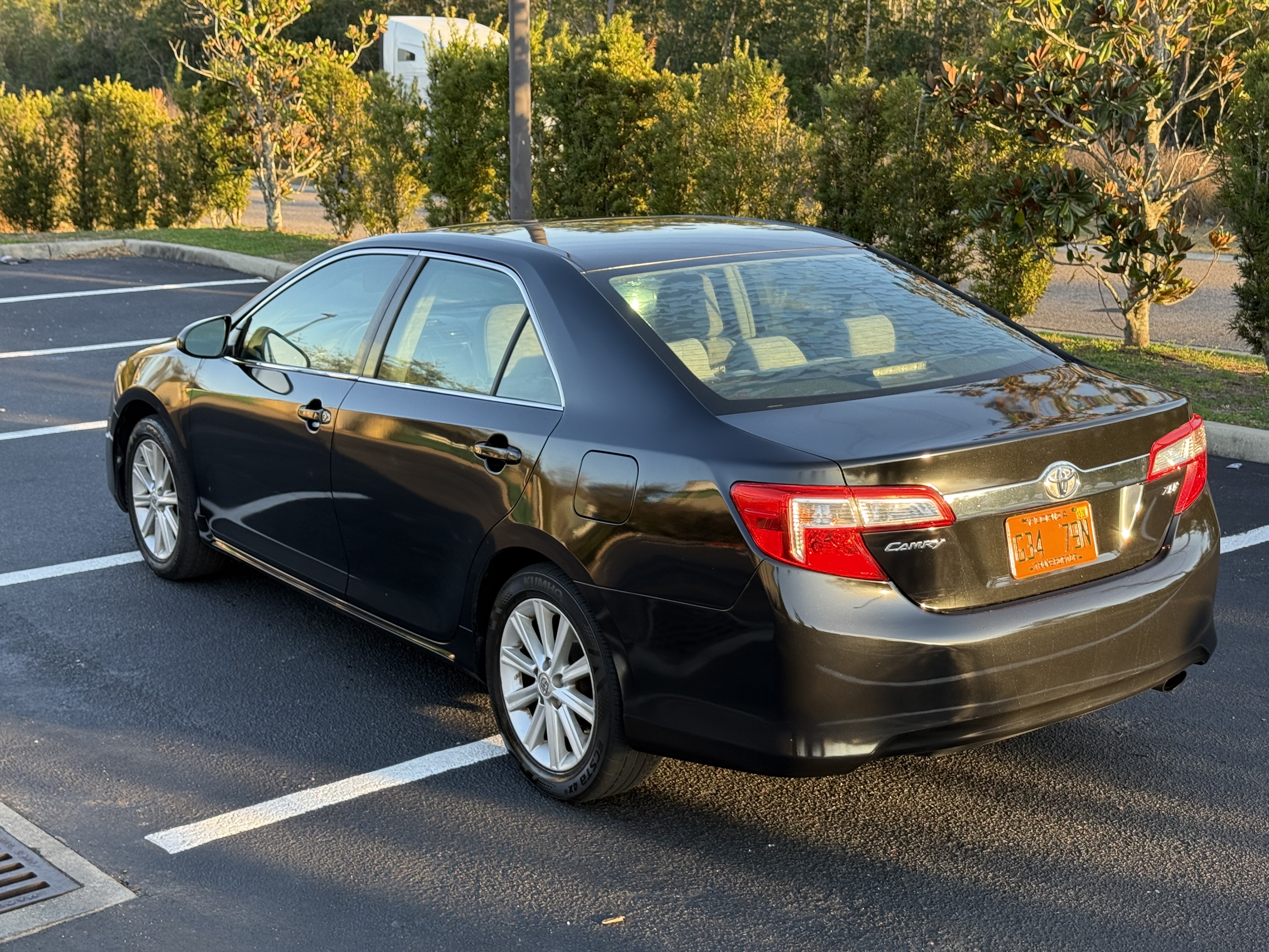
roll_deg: +0.7
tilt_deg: -12.4
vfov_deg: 30.3
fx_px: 1760
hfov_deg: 39.7
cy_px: 476
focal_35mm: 48
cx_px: 634
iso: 64
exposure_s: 1/330
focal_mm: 6.76
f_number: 1.78
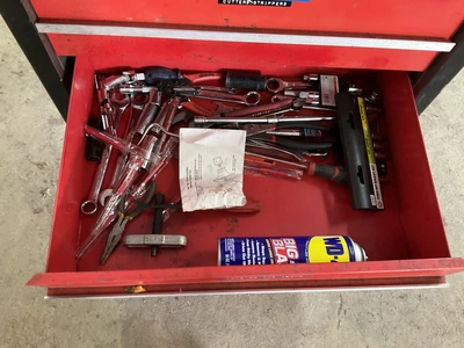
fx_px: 389
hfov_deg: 61.7
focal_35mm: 29
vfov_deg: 48.2
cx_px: 232
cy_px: 174
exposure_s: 1/30
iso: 320
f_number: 1.8
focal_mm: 3
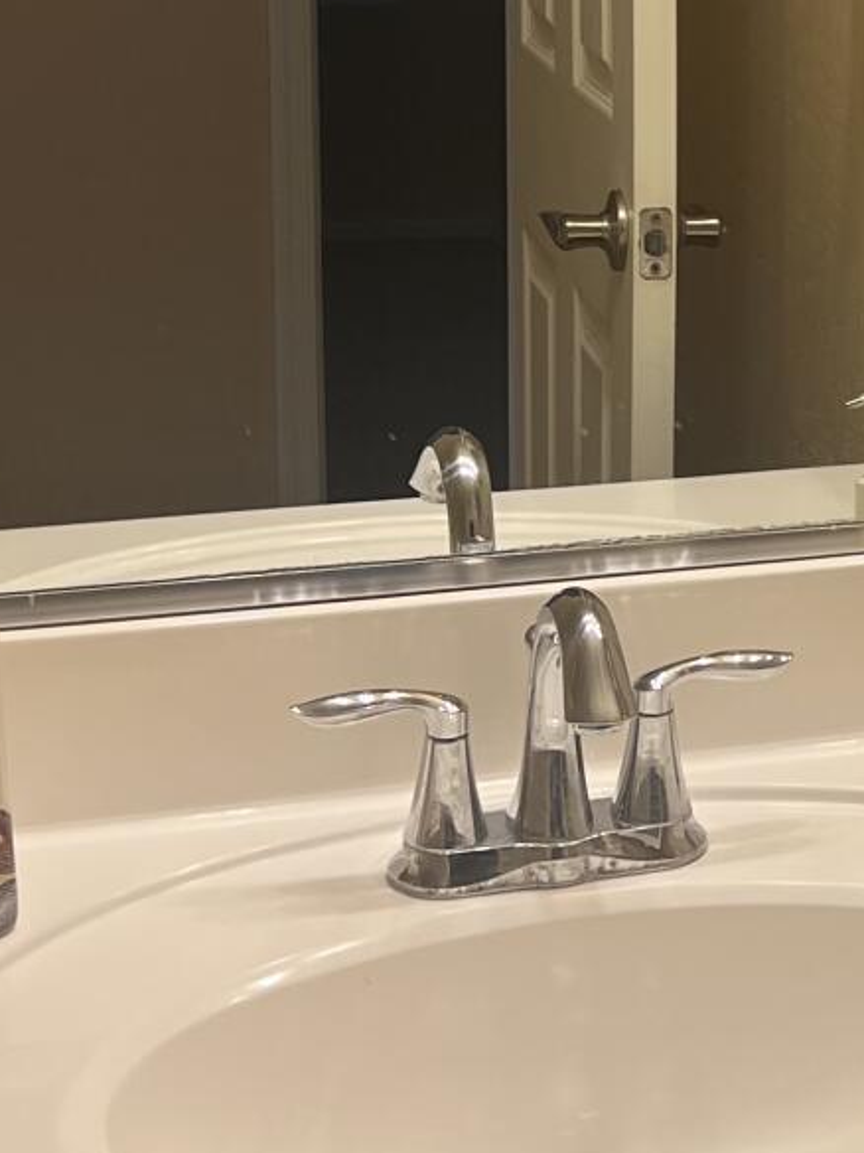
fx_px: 2962
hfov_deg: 15.9
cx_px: 1069
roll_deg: -1.9
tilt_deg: -8.6
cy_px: 109
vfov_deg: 21.5
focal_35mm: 89
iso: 80
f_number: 1.5
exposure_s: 1/120
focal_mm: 5.7
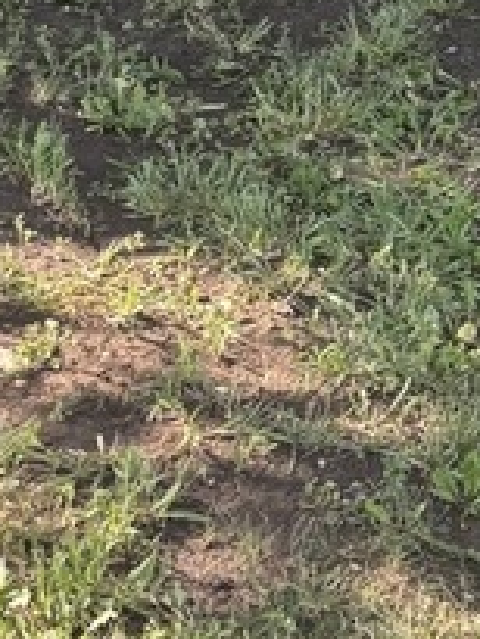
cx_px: 340
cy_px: -689
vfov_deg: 12.5
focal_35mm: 137
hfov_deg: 10.8
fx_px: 2530
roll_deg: -0.2
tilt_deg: -1.2
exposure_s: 1/225
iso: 50
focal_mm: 5.96
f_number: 1.6
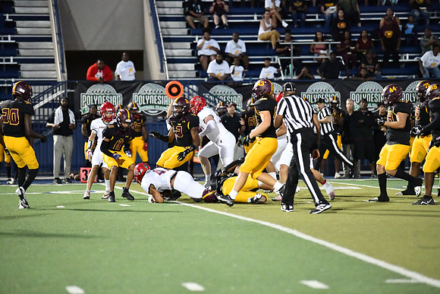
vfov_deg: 6.9
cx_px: 220
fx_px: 2445
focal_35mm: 200
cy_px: 147
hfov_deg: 10.3
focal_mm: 200
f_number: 3.2
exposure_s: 1/3200
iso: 18000
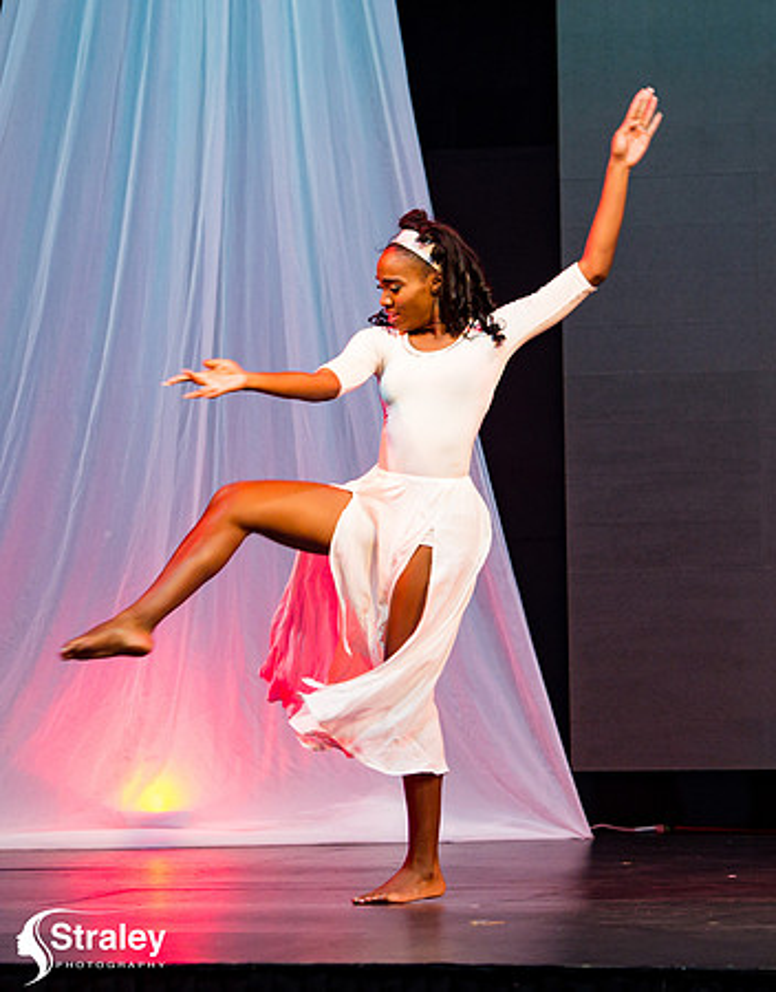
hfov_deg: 9.1
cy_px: 432
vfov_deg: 11.6
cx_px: 429
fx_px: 4902
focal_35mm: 168
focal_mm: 105
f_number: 5
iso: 3200
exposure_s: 1/160
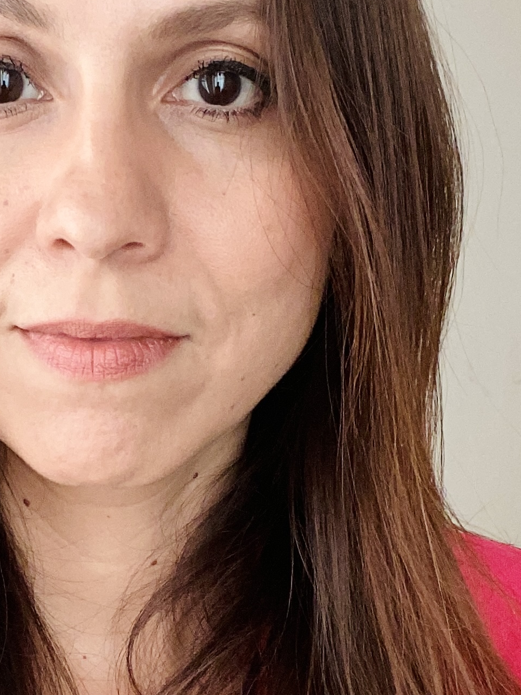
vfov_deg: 27.0
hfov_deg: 20.2
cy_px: 420
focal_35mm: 72
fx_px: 1445
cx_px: 100
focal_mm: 2.71
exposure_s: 1/60
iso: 125
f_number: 2.2
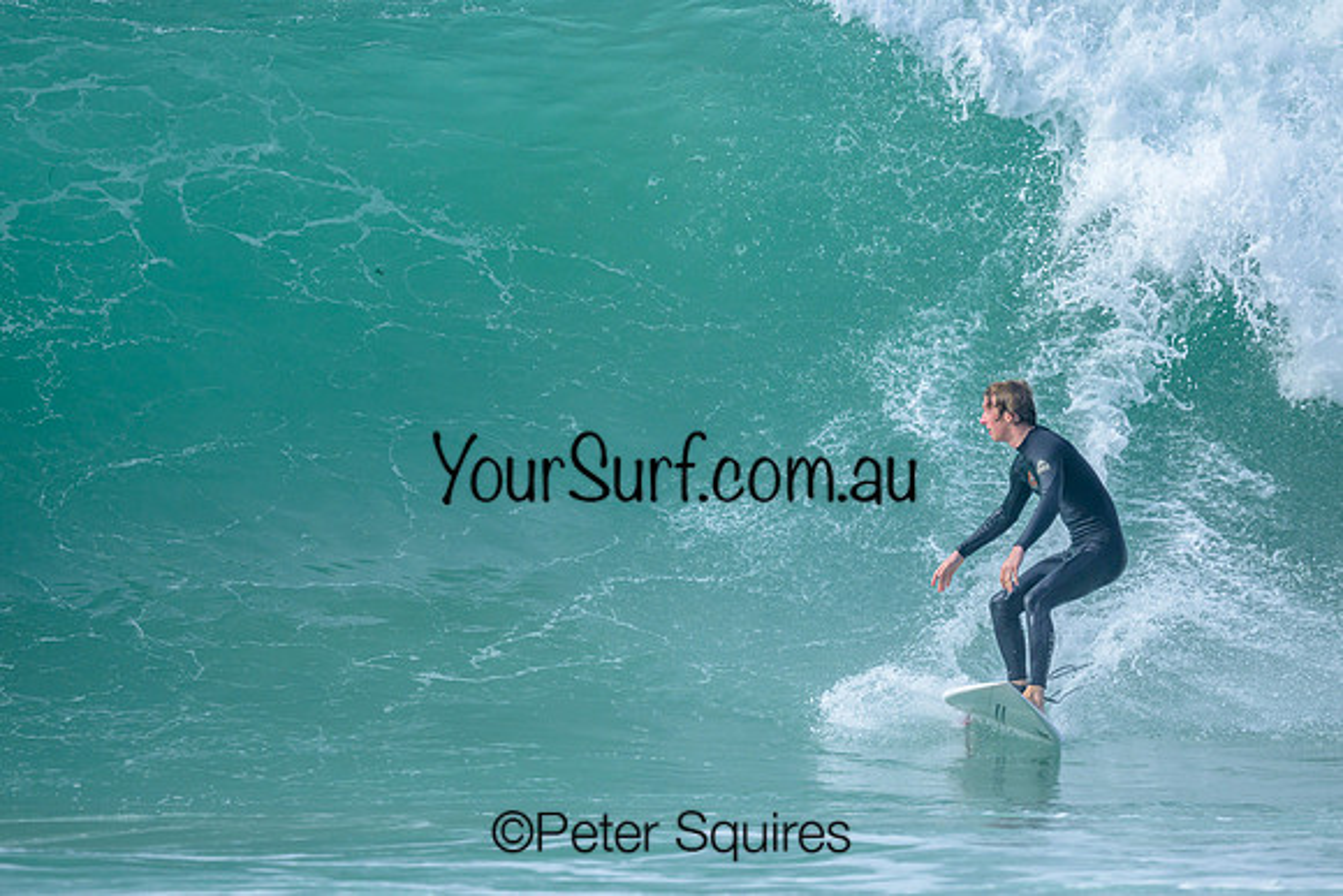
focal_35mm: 916
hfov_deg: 2.3
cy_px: 513
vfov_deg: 1.5
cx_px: 769
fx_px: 34193
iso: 320
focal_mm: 800
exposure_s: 1/2000
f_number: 6.3
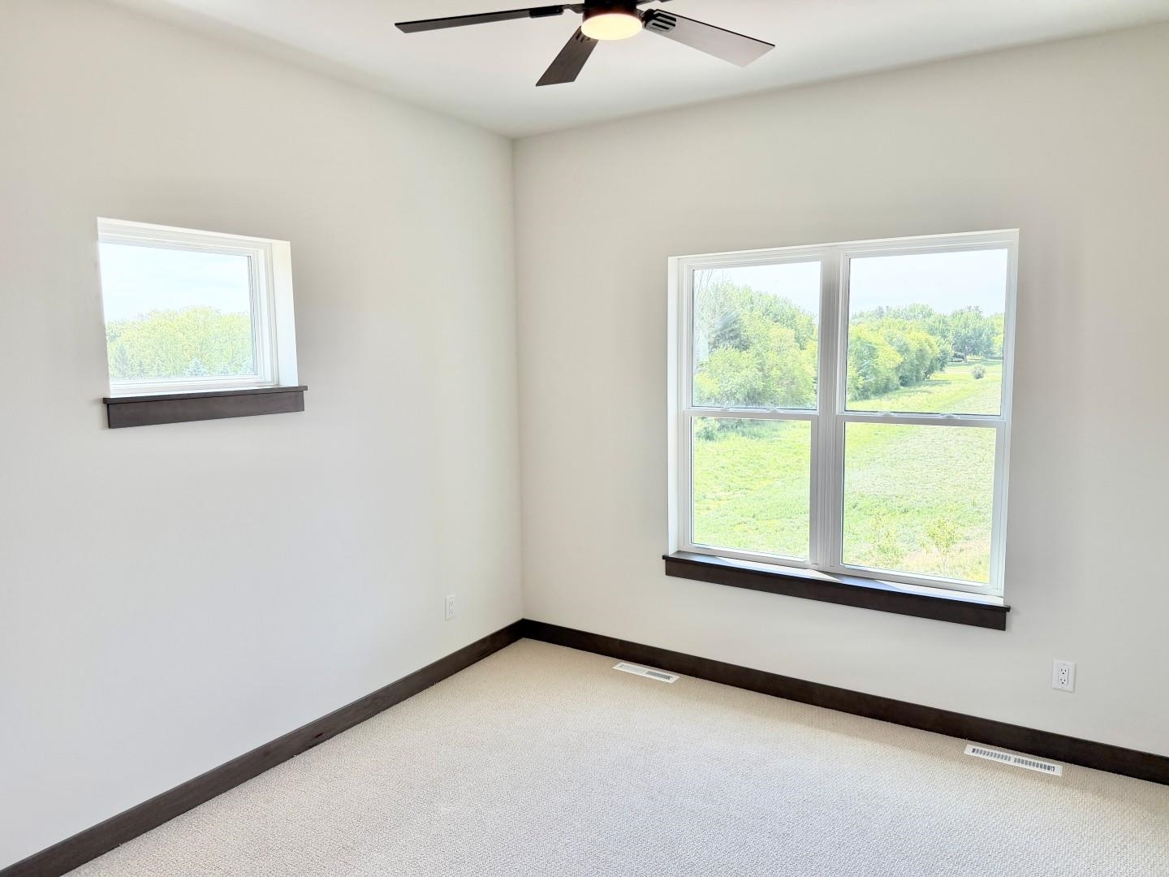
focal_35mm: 24
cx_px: 584
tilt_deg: -6.4
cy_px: 438
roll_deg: +0.7
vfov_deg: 56.8
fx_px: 810
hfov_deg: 71.6
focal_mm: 6.76
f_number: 1.78
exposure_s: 1/689
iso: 100
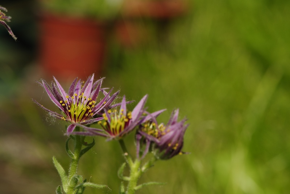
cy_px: 97
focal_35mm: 128
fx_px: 1029
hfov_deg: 16.0
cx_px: 145
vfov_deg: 10.8
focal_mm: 85
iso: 100
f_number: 14
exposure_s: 1/80
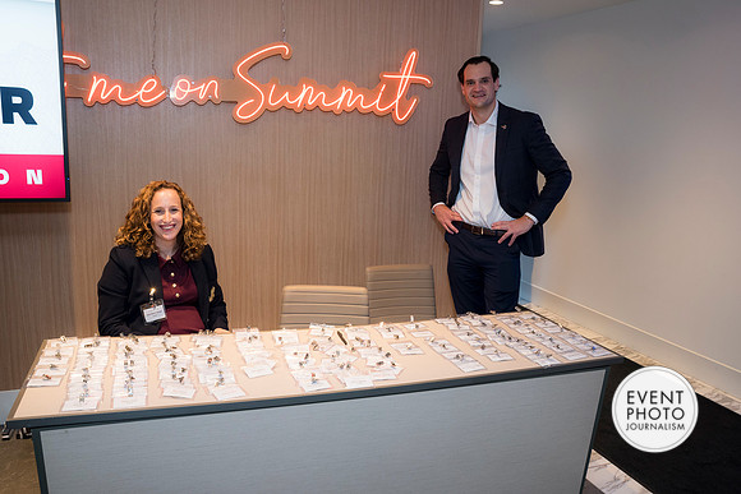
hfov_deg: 63.6
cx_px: 370
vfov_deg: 45.0
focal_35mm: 29
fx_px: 597
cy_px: 247
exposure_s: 1/60
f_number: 5.6
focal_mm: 29
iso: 800
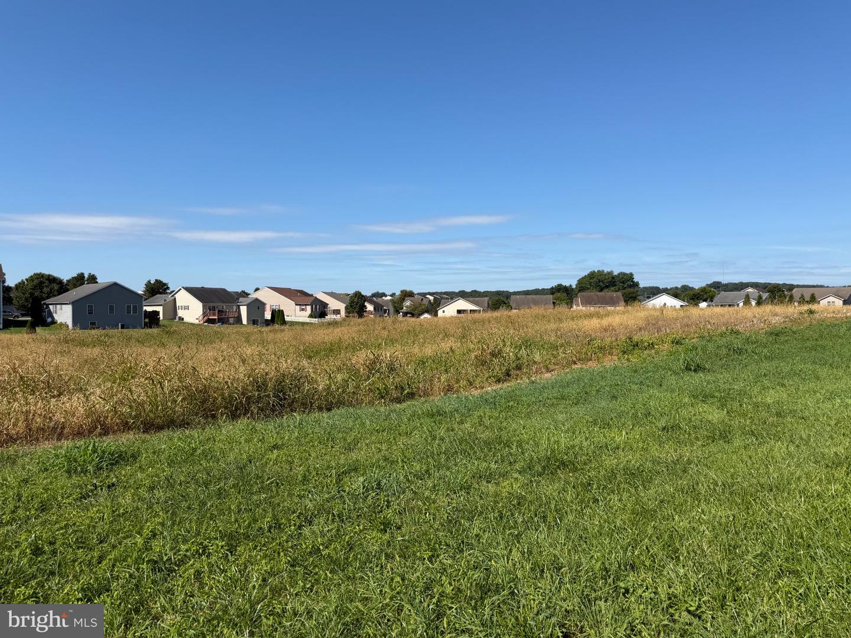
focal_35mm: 24
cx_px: 426
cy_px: 319
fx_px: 590
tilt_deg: +0.1
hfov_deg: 71.6
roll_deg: -0.2
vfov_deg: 56.8
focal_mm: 6.76
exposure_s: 1/5714
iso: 80
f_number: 1.78
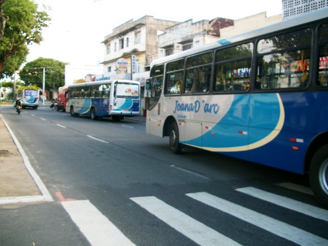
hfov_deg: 52.6
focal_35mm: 35
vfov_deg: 40.7
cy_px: 123
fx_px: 332
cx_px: 164
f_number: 3.1
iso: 80
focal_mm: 6.3
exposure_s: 1/160
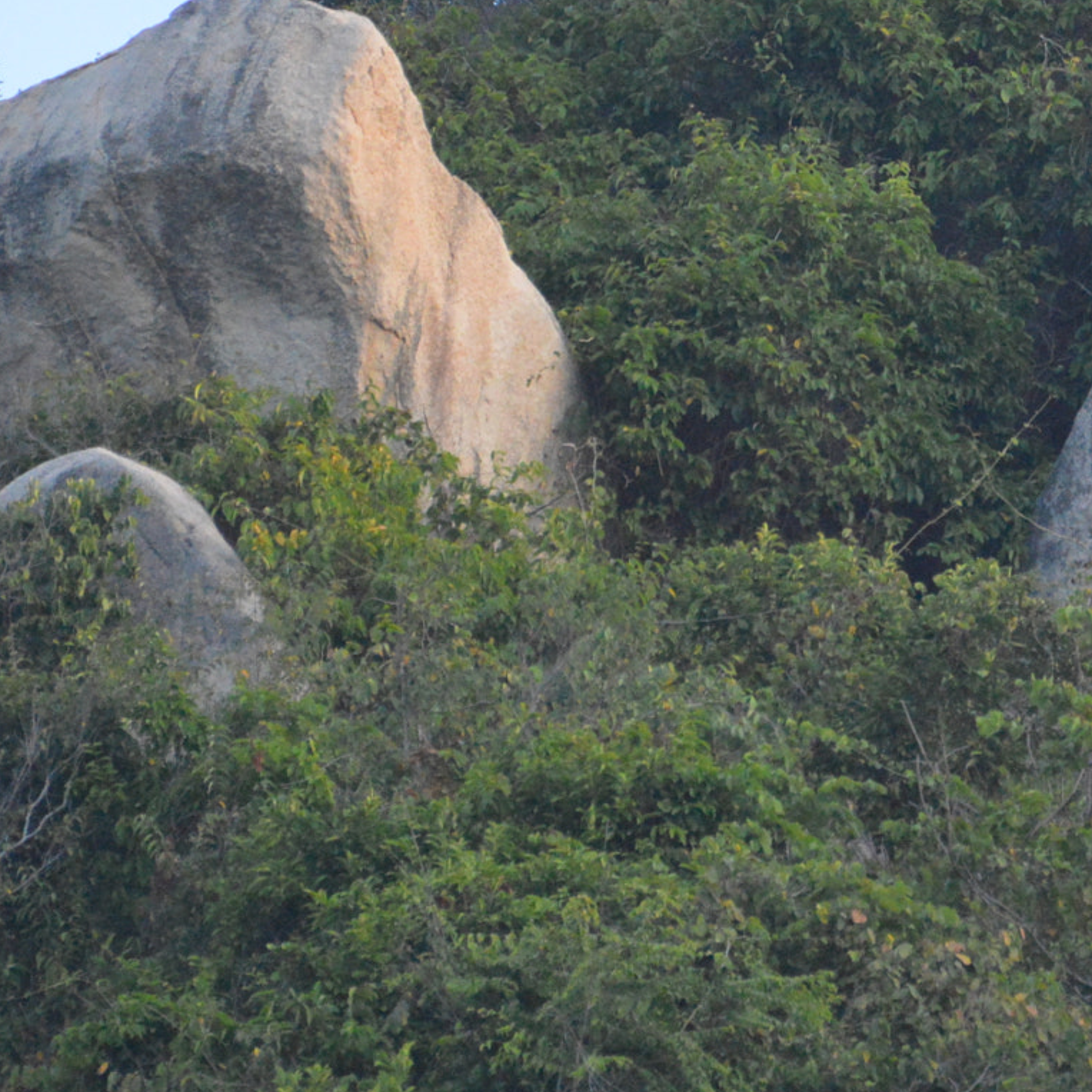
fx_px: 36547
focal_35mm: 1024
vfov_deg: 1.7
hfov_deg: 1.7
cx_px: 922
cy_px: 302
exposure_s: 1/320
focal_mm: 300
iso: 3200
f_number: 5.6
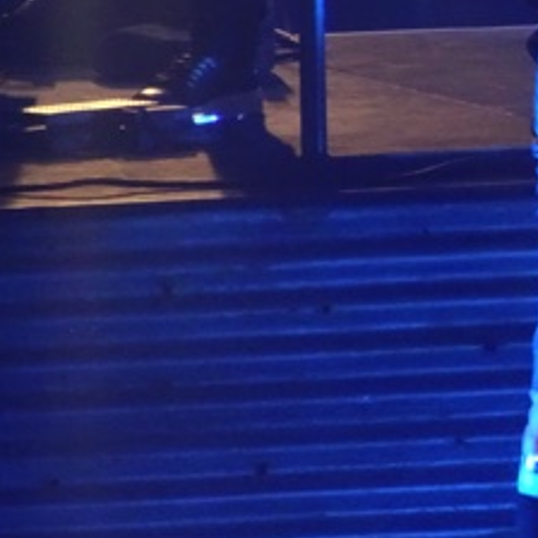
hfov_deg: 1.0
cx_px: 697
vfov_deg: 1.0
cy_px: 115
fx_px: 32354
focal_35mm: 1840
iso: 800
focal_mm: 122.7
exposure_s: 1/100
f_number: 6.3
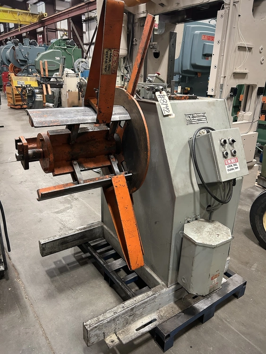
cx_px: 133
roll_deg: -0.7
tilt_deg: -21.7
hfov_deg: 53.1
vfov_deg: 67.3
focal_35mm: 26
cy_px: 177
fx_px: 266
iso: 500
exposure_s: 1/40
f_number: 1.5
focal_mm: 5.7
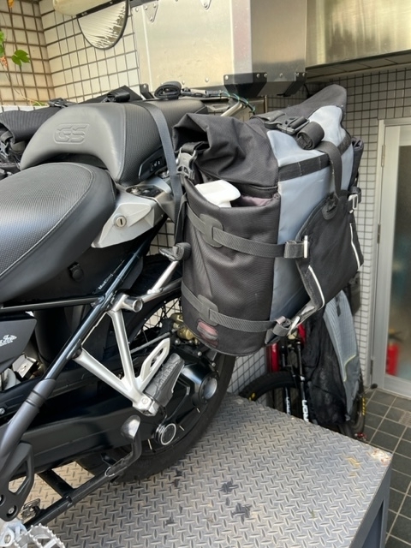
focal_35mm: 26
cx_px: 206
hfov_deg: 53.1
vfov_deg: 67.3
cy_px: 274
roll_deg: +7.1
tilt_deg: -18.2
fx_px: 412
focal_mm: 5.7
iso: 100
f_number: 1.5
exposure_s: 1/121
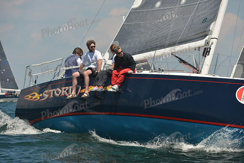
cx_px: 122
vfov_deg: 5.1
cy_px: 82
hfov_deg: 7.6
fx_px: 1830
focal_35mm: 270
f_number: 6.3
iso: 250
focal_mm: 270
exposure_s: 1/1000
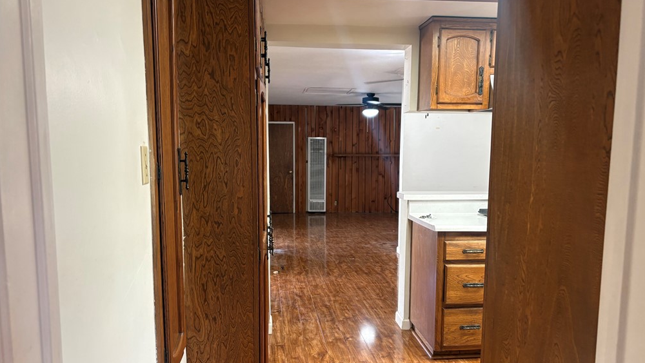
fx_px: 496
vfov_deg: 40.1
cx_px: 329
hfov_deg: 66.0
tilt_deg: -7.4
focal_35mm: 29
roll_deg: -0.1
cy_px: 213
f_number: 1.6
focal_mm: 5.96
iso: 160
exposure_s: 1/60
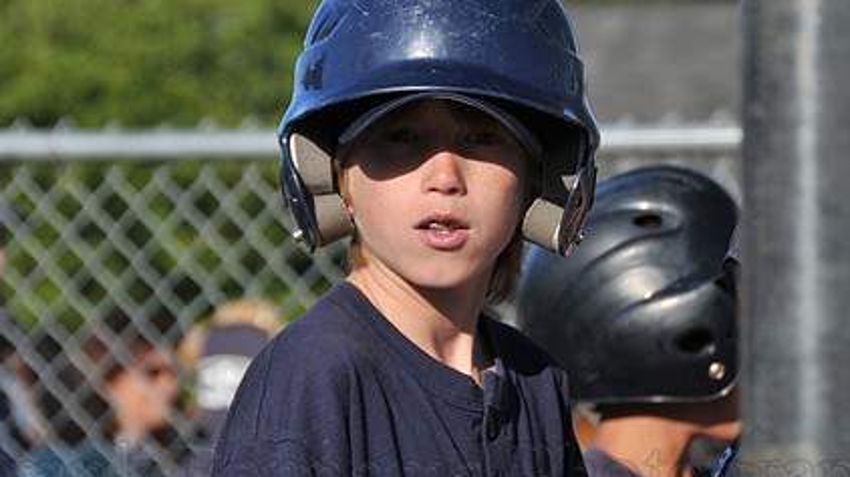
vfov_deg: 5.4
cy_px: 226
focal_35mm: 227
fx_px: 5108
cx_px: 407
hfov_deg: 9.5
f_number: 5.3
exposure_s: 1/500
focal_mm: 105
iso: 200
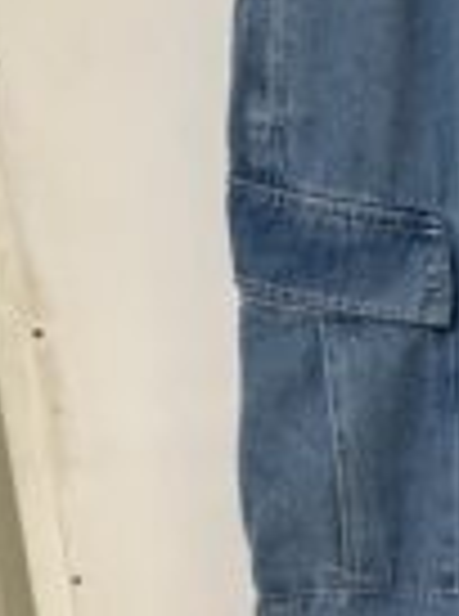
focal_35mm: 82
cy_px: 486
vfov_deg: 23.6
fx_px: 1457
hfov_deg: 16.6
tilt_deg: -20.1
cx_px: 648
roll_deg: +2.9
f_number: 1.8
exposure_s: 1/50
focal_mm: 3.99
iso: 200
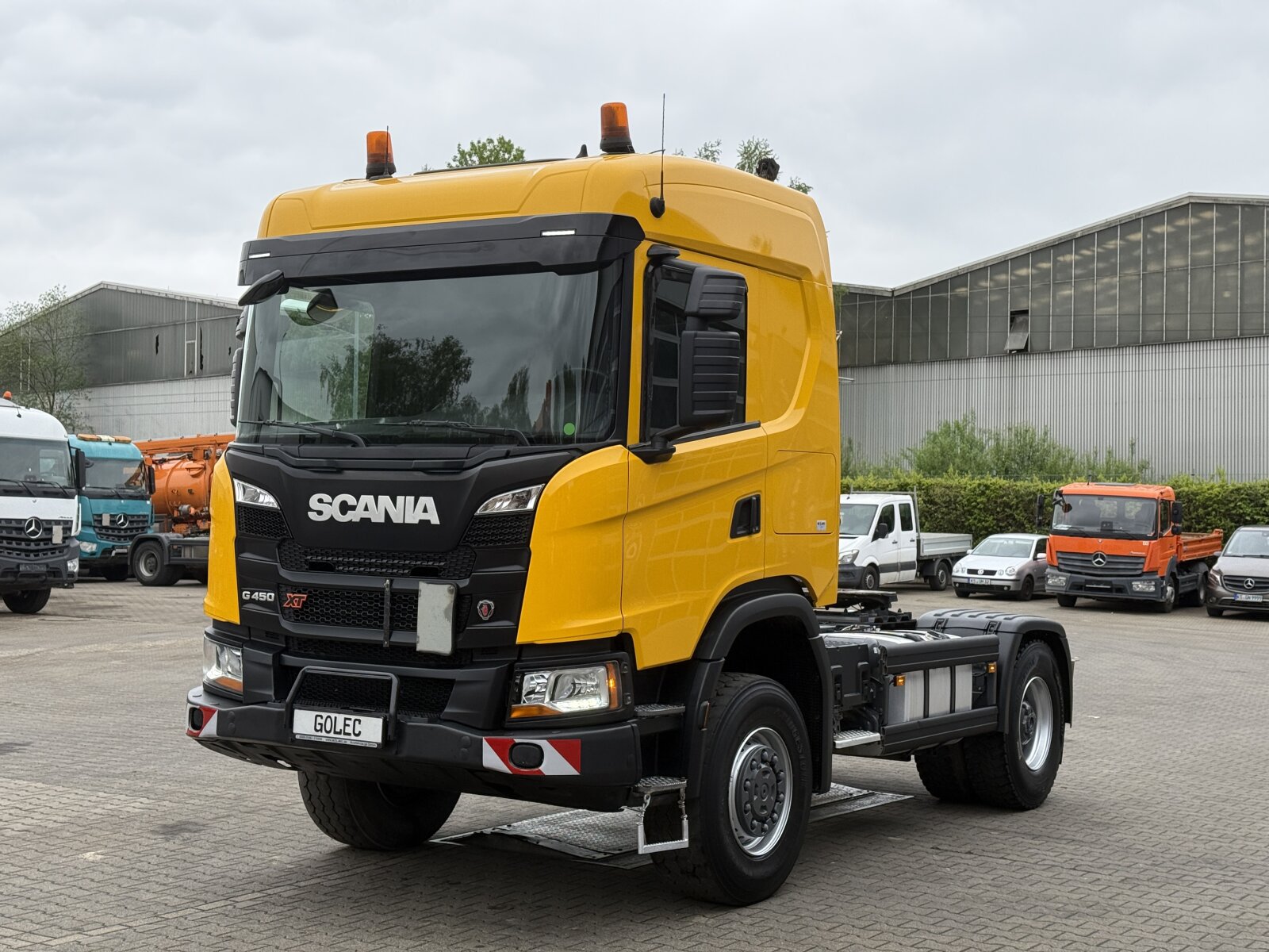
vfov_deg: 30.3
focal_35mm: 48
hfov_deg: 39.7
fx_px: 1760
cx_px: 634
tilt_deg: +1.9
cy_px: 476
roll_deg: -0.9
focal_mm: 6.76
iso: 80
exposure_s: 1/828
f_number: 1.78
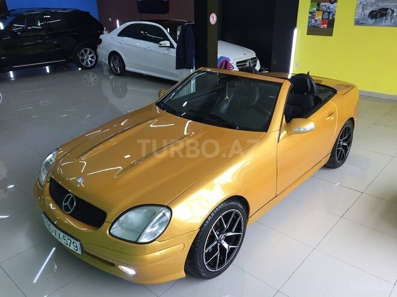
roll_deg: +0.9
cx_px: 198
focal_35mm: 29
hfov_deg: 61.7
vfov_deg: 48.2
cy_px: 148
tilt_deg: -22.7
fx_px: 333
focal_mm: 4.15
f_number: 2.2
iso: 40
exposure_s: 1/100
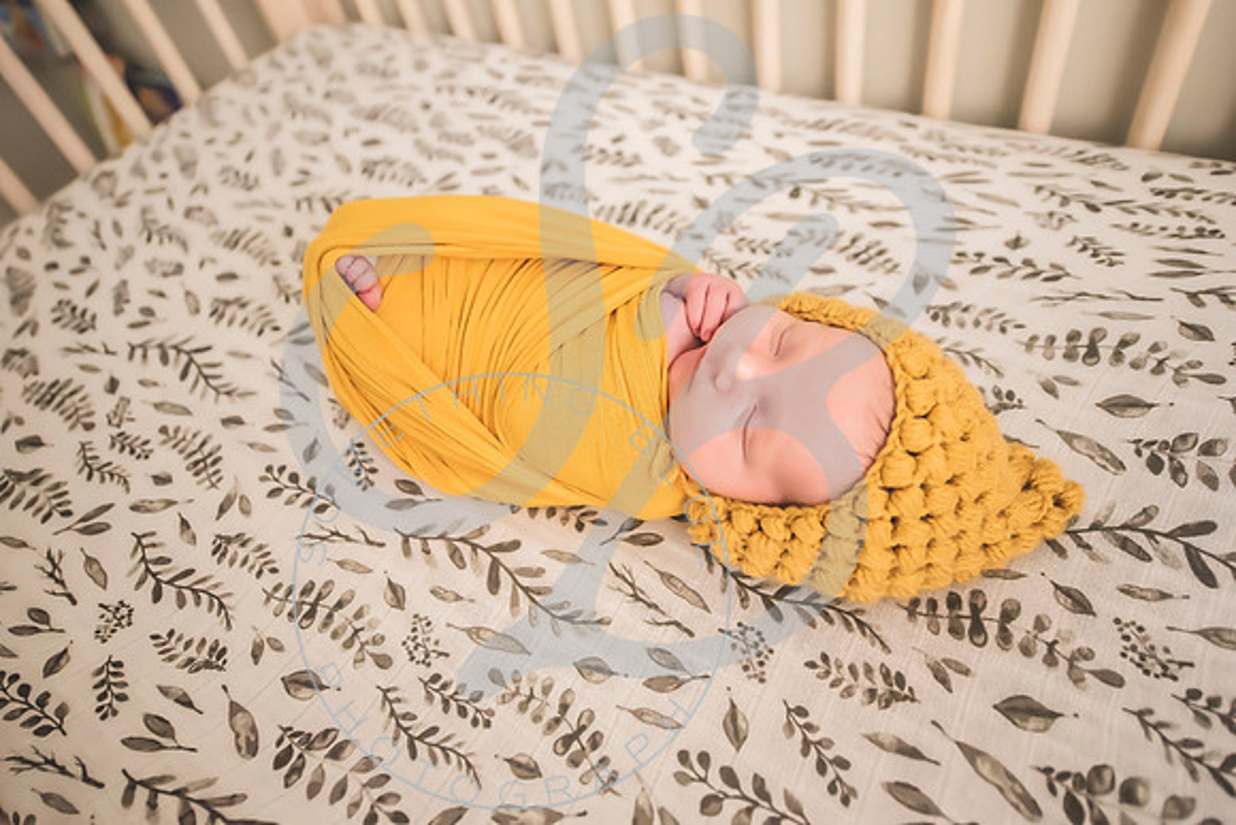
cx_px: 618
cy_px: 412
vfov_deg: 53.2
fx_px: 824
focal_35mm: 24
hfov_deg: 73.7
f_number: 2.8
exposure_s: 1/160
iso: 3200
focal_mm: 24
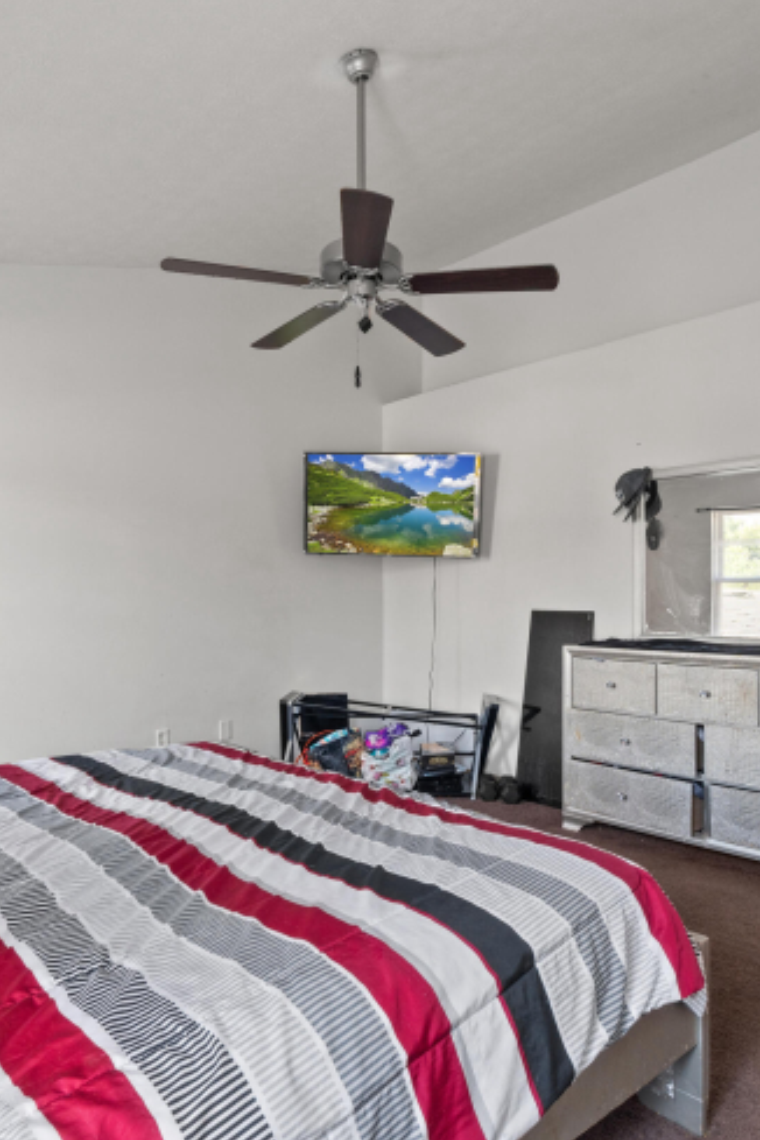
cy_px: 569
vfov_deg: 76.1
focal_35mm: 23
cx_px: 396
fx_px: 728
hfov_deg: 55.1
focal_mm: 10
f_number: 10
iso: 400
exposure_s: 1/4
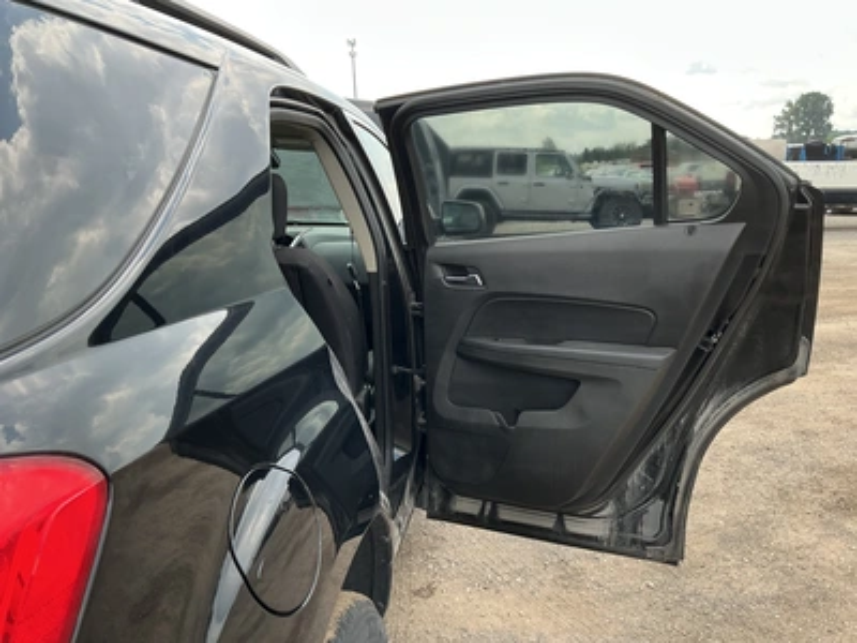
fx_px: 693
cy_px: 322
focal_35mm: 28
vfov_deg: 49.7
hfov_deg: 63.4
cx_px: 428
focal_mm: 3
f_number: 1.8
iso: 20
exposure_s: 1/230
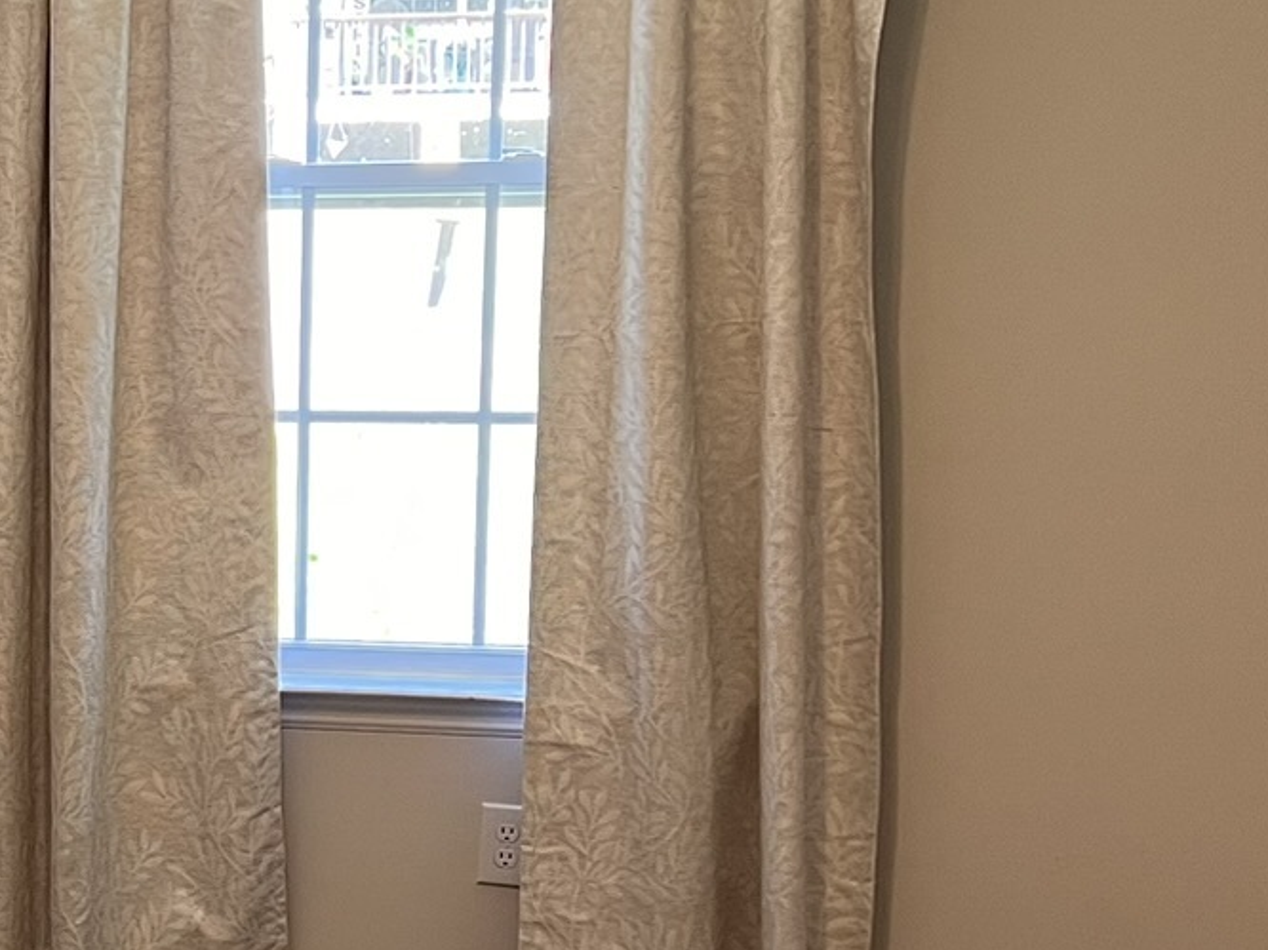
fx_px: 2929
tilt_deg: -11.6
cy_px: 638
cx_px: -228
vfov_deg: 18.4
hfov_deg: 22.6
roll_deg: +1.0
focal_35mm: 80
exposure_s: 1/60
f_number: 1.5
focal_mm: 5.7
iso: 100
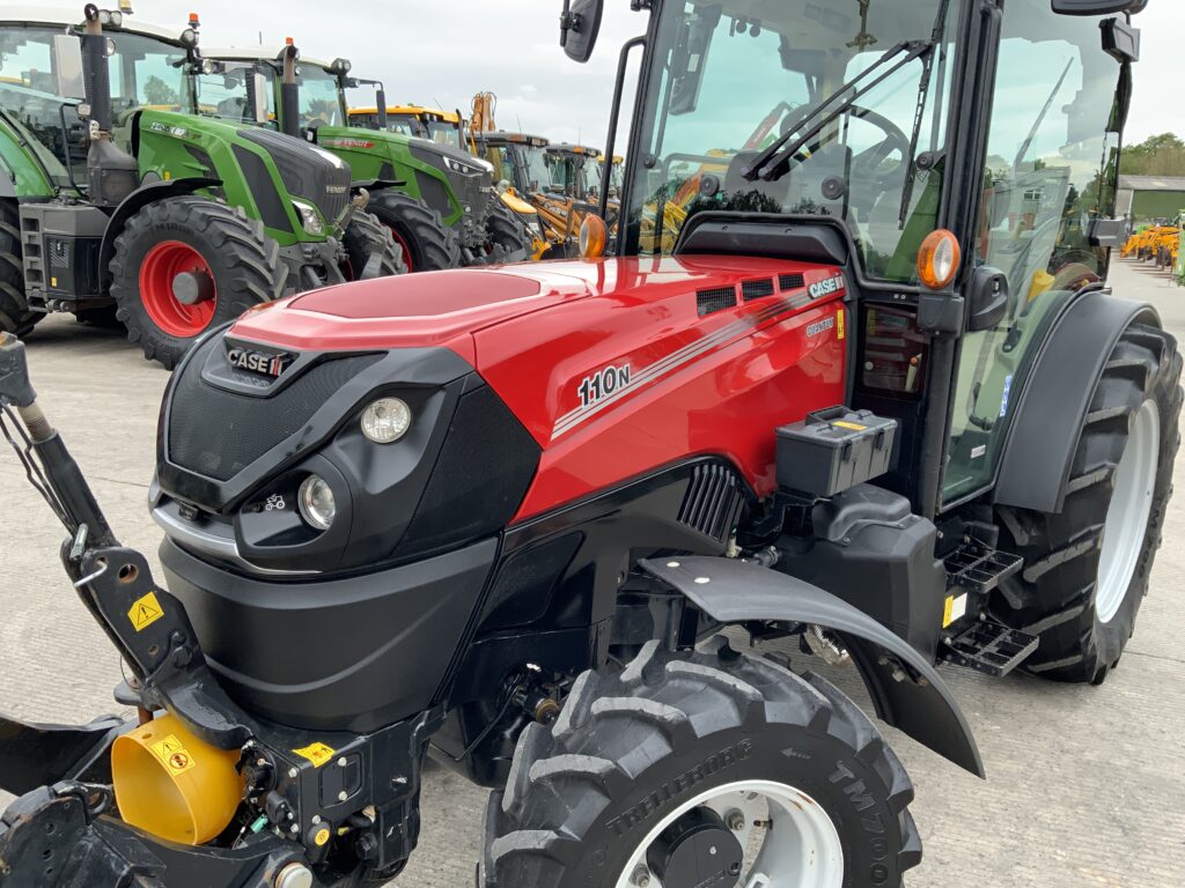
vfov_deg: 48.2
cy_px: 444
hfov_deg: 61.7
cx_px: 592
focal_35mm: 29
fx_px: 993
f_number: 1.8
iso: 16
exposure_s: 1/207
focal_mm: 3
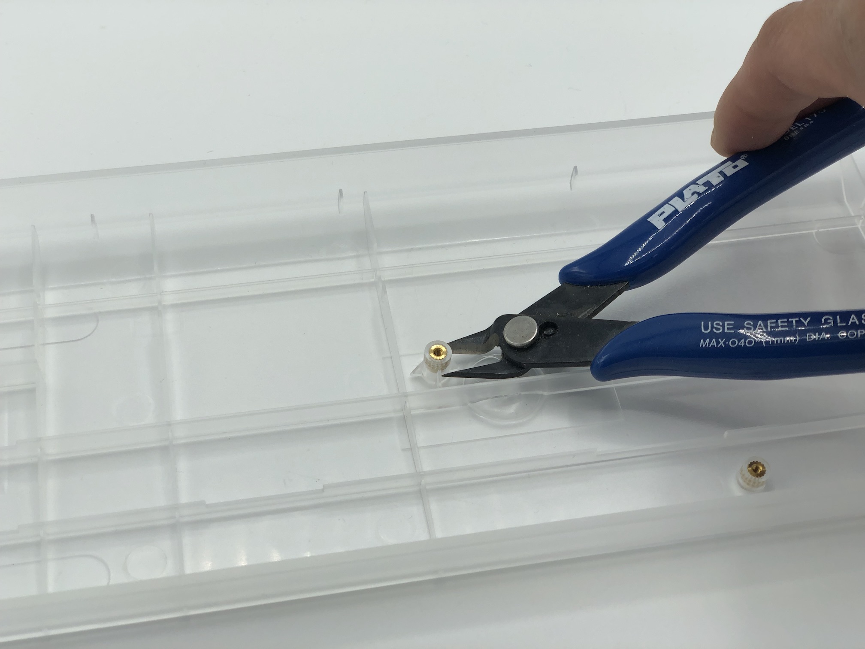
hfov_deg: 36.8
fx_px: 1299
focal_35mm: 52
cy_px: 324
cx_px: 432
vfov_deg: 28.0
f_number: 2.4
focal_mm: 6
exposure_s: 1/471
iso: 16
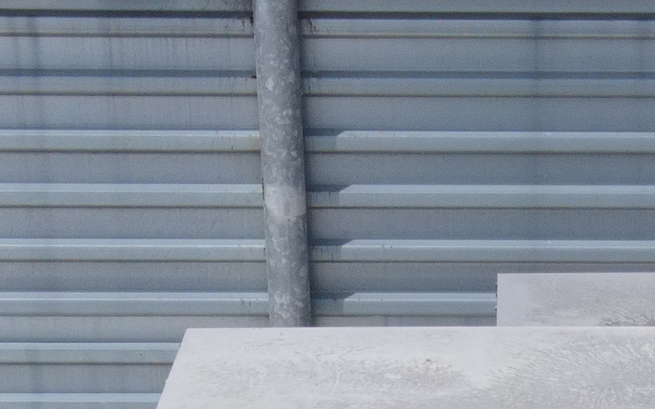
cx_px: 541
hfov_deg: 14.3
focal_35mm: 145
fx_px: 2588
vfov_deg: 8.2
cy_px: 1041
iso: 100
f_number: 2.8
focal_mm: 4.5
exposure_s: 1/1000
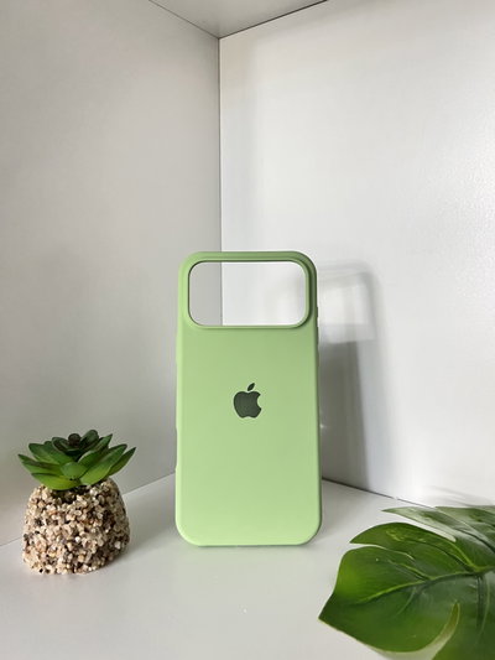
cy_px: 330
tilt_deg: -7.4
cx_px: 248
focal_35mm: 26
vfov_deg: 67.3
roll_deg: +1.7
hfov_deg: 53.1
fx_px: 496
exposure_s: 1/55
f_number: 1.5
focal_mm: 5.7
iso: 500
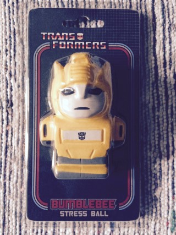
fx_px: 197
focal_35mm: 29
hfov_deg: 48.2
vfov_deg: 61.7
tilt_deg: -89.3
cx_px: 88
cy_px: 118
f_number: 2.2
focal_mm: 4.15
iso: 250
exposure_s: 1/30
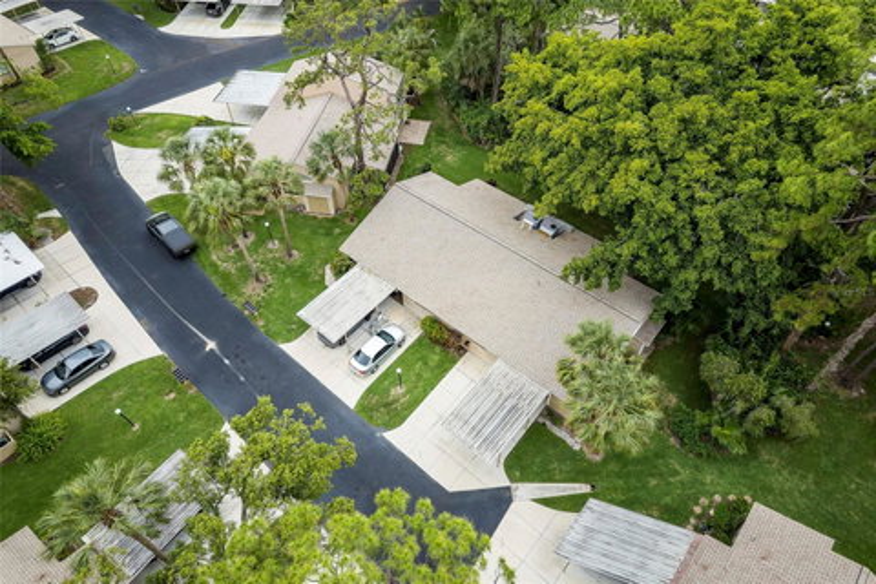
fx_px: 535
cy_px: 292
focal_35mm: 22
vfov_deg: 57.2
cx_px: 438
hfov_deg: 78.6
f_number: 2.8
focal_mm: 8.38
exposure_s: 1/200
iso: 100
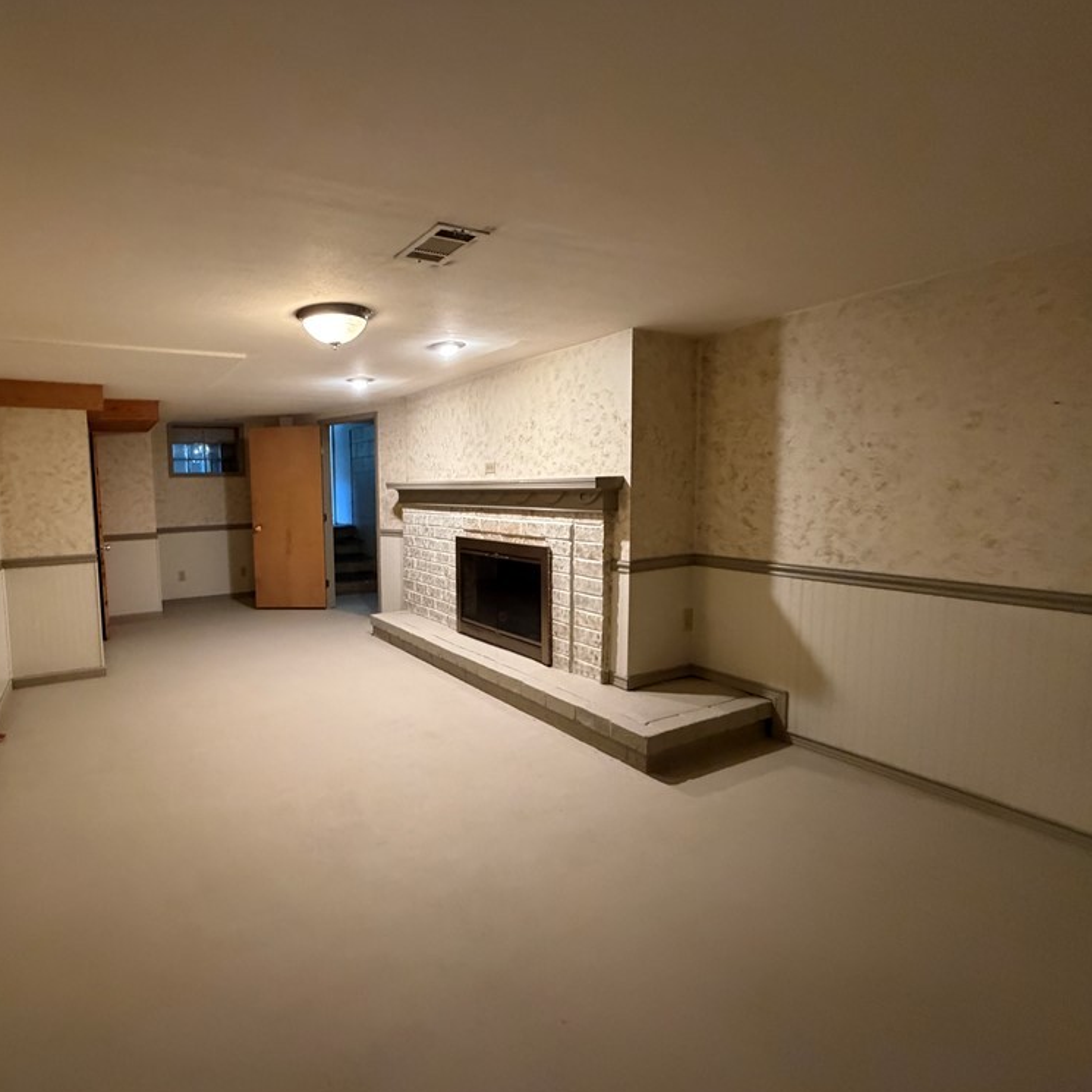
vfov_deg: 84.0
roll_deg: +1.5
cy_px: 538
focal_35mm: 17
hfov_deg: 81.3
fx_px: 607
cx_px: 368
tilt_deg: -4.4
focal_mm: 2.22
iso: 800
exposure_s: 1/60
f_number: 2.2
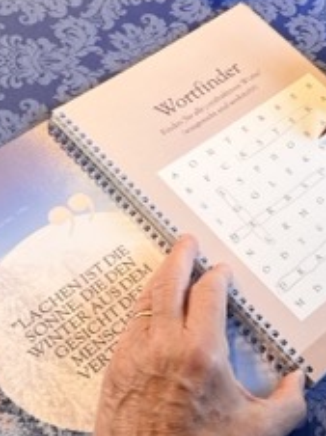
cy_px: 164
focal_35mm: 68
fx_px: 855
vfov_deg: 28.5
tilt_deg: -54.5
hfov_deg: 21.4
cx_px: 251
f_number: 1.78
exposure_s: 1/100
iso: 80
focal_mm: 6.76
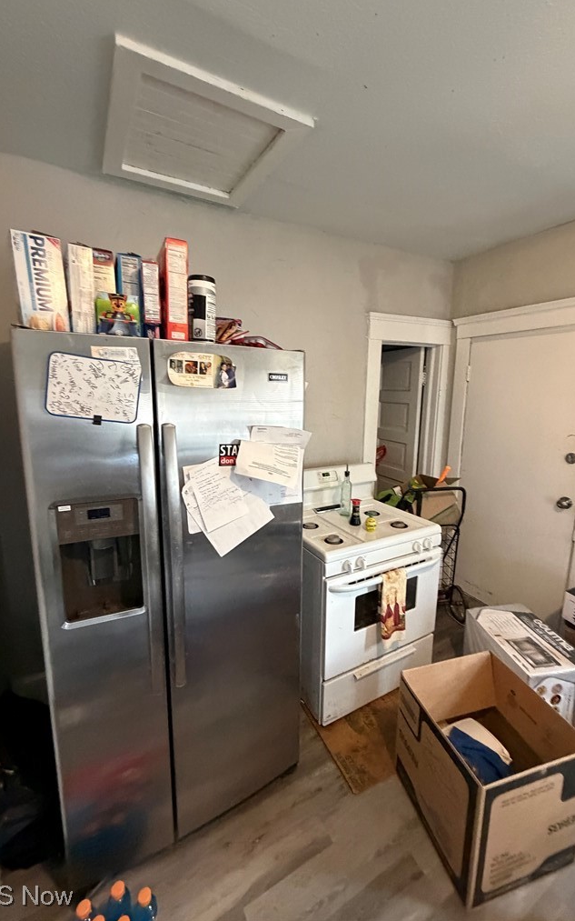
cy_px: 456
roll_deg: +1.8
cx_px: 302
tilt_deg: -9.8
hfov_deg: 74.7
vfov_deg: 101.5
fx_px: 376
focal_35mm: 15
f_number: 2.2
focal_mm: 2.22
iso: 800
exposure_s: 1/60
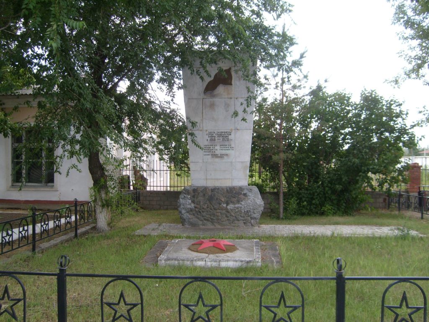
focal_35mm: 35
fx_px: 434
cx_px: 214
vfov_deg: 40.7
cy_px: 161
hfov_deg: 52.6
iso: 80
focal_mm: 5.8
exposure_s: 1/250
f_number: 2.8
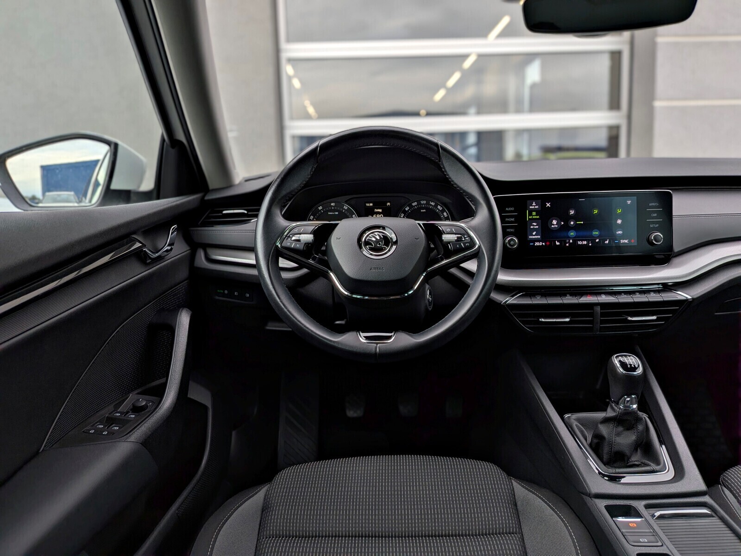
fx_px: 514
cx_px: 370
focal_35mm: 24
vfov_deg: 56.8
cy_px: 278
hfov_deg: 71.6
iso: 30
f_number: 1.7
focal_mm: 4.53
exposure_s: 1/528
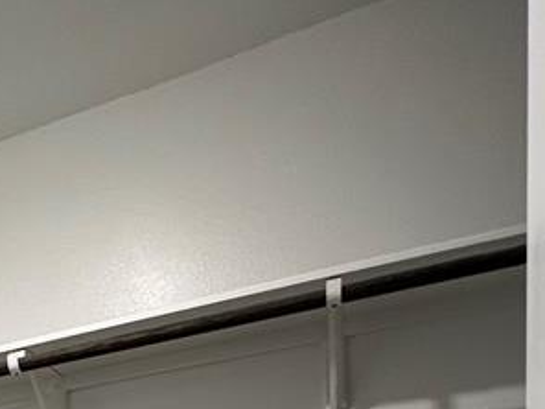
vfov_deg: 23.0
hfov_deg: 36.2
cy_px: 674
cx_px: -42
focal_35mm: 45
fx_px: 708
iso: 125
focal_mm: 1.57
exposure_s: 1/60
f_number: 1.8
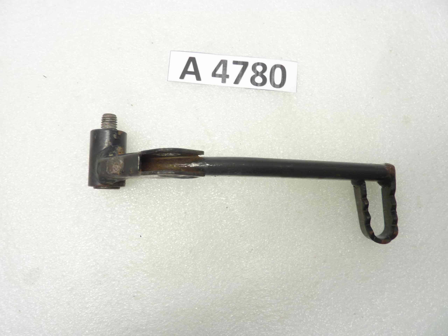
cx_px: 224
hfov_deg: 69.4
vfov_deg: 54.9
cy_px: 168
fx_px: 324
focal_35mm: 25
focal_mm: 4.1
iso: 80
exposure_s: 1/13
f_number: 3.3
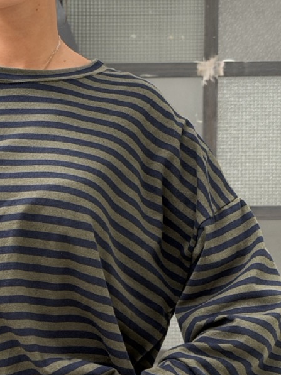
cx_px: -16
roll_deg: -0.2
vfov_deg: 18.7
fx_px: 1116
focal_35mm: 103
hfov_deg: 14.1
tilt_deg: -0.6
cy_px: 341
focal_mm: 6.76
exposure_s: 1/55
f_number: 1.78
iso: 250
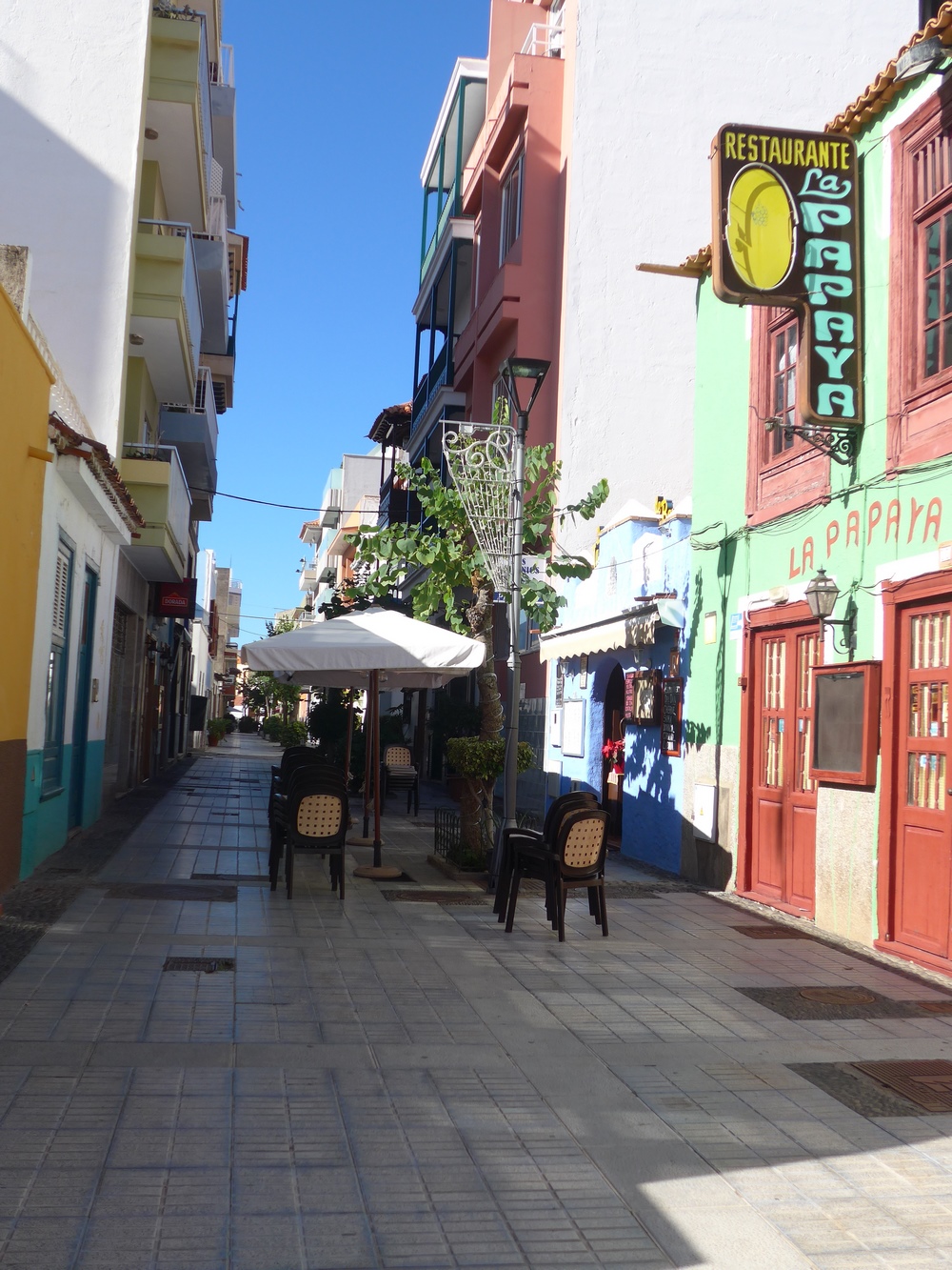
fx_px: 1320
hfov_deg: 39.7
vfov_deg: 51.4
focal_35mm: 36
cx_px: 476
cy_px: 635
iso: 80
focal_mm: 7.5
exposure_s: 1/1300
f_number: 2.8
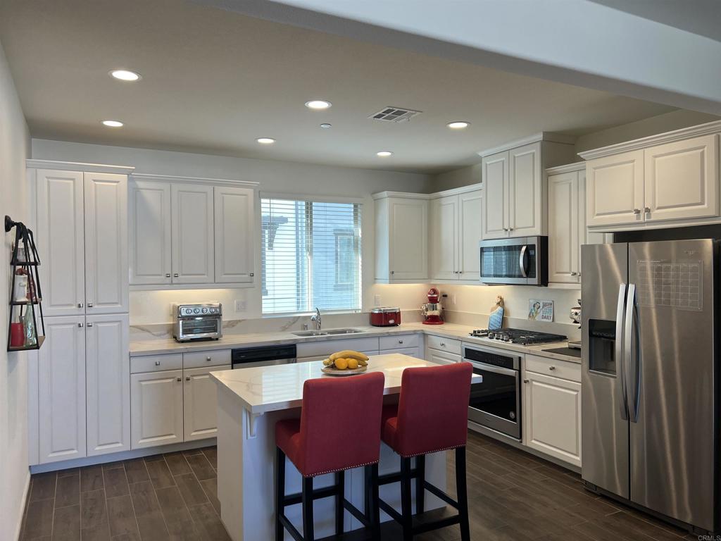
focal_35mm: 26
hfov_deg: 67.3
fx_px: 542
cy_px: 270
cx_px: 360
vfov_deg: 53.1
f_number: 1.5
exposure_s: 1/120
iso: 50
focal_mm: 5.7
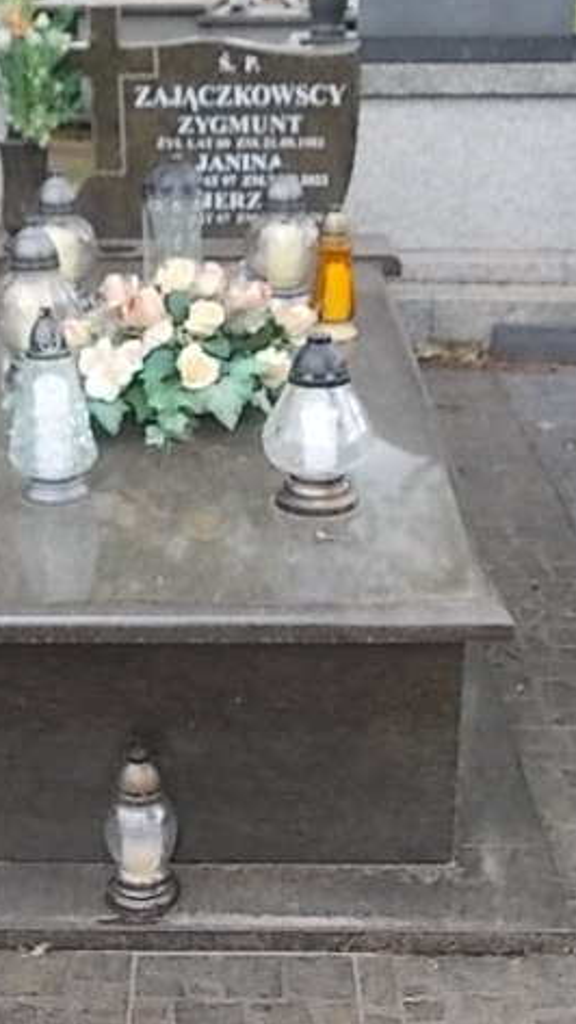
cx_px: 195
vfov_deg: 37.2
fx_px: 1521
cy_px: 507
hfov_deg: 21.4
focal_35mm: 56
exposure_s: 1/100
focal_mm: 5.3
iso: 80
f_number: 3.1
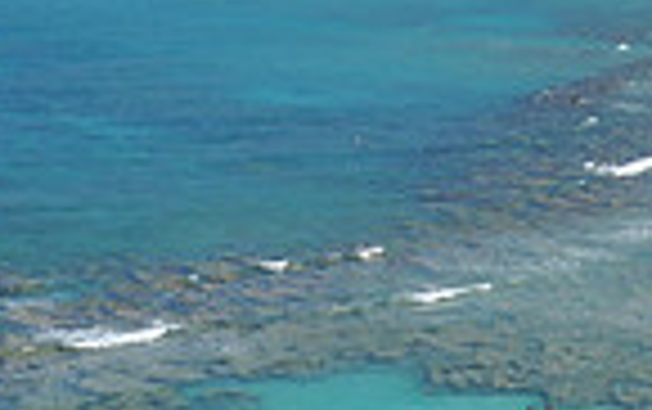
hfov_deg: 15.6
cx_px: 342
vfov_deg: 9.6
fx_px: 2384
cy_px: -151
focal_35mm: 134
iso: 200
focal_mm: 22
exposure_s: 1/400
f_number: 10
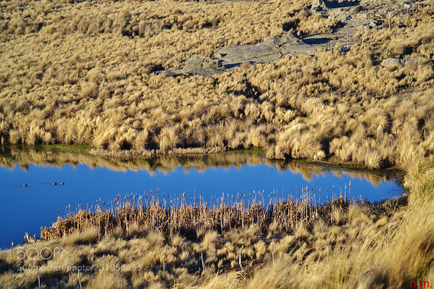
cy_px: 144
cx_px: 217
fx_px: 1121
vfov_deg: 14.7
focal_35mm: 93
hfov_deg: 21.9
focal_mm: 62
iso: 400
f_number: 4.5
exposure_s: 1/1000
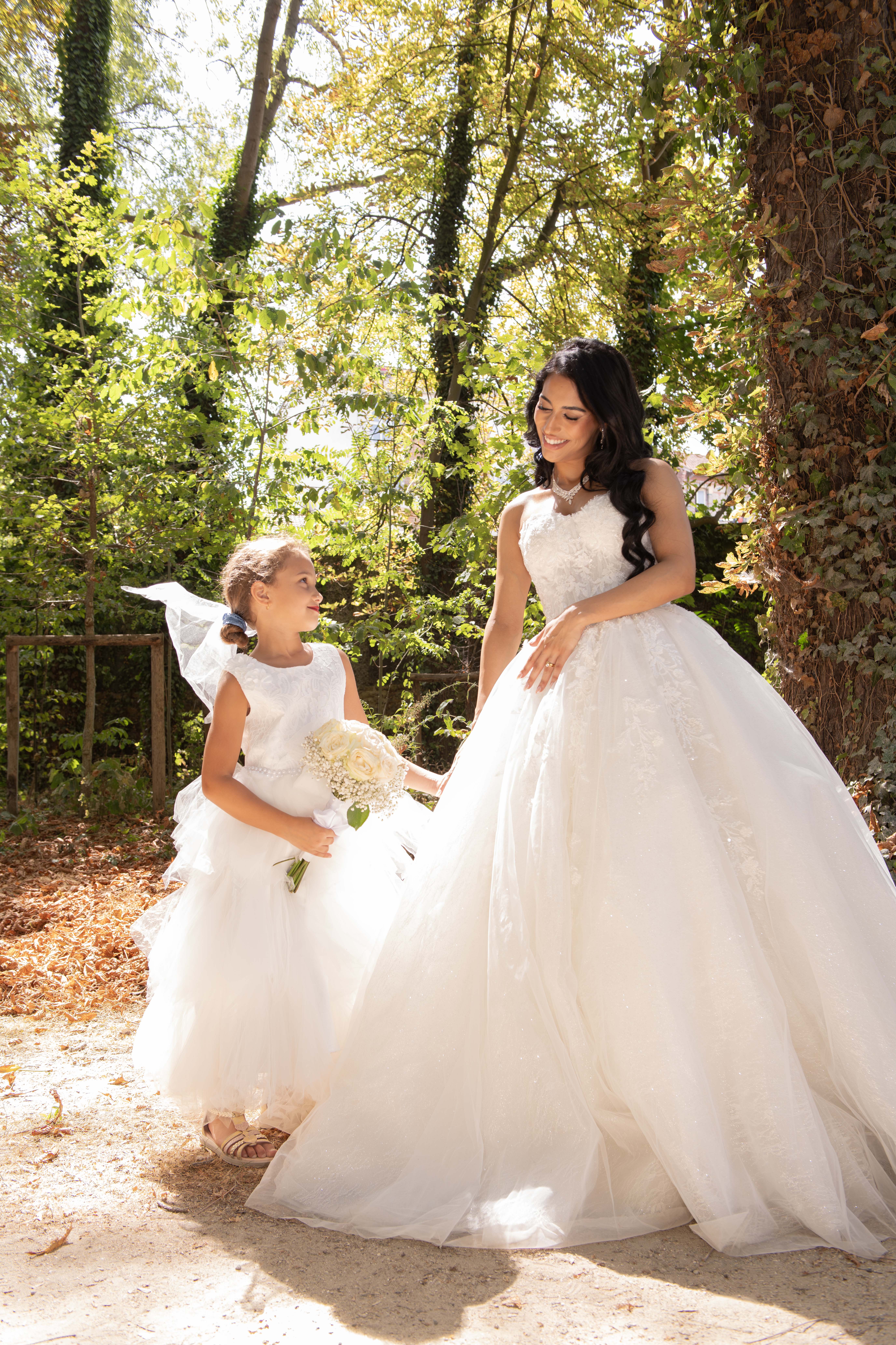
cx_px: 448
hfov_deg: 36.9
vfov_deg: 53.1
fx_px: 1344
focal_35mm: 36
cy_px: 672
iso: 800
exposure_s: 1/250
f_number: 5.6
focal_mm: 36
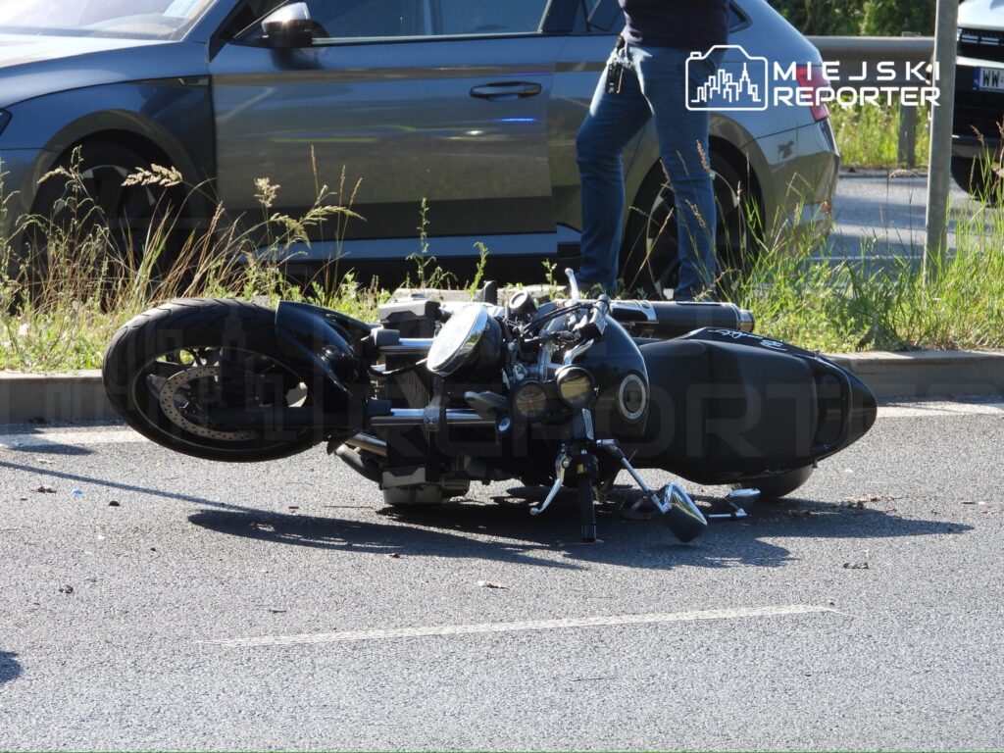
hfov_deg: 7.2
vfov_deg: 5.4
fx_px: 7976
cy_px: 376
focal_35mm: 275
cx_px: 502
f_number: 4.5
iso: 100
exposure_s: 1/250
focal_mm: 49.5
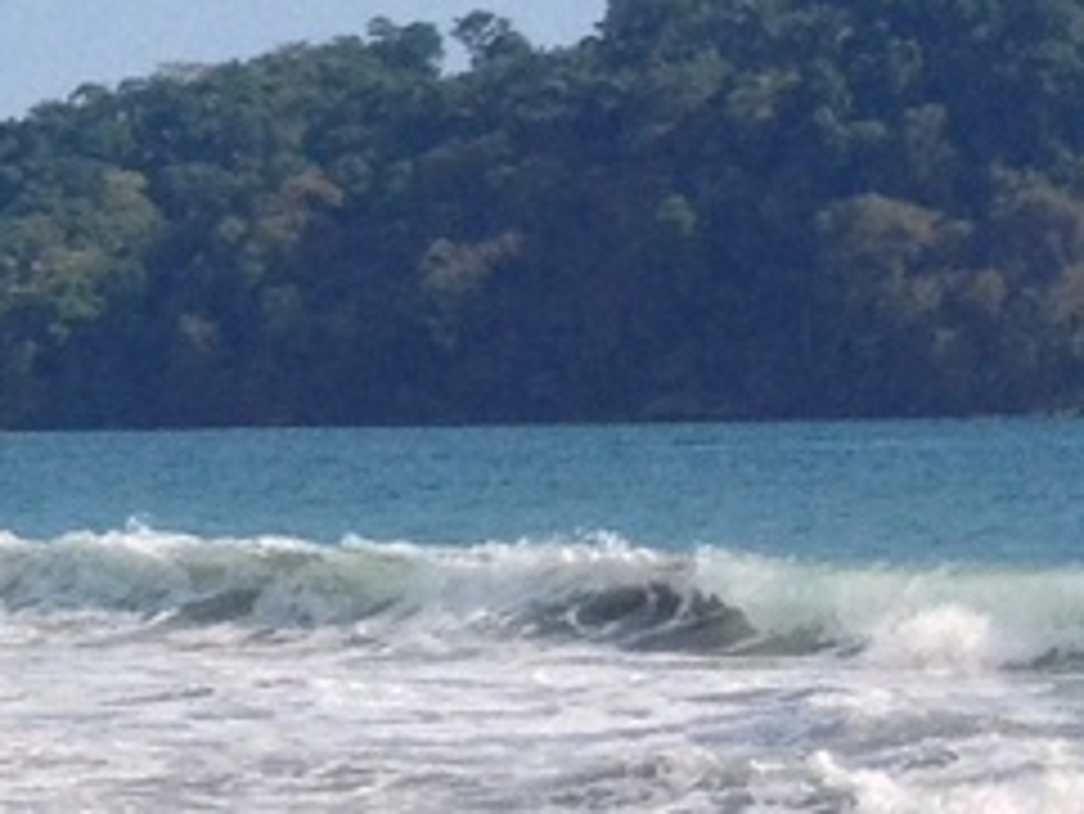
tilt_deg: +0.0
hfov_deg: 7.8
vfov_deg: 6.4
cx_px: -1727
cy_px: 175
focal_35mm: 232
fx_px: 7269
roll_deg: +1.5
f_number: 2.4
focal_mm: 4.28
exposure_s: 1/1672
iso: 50
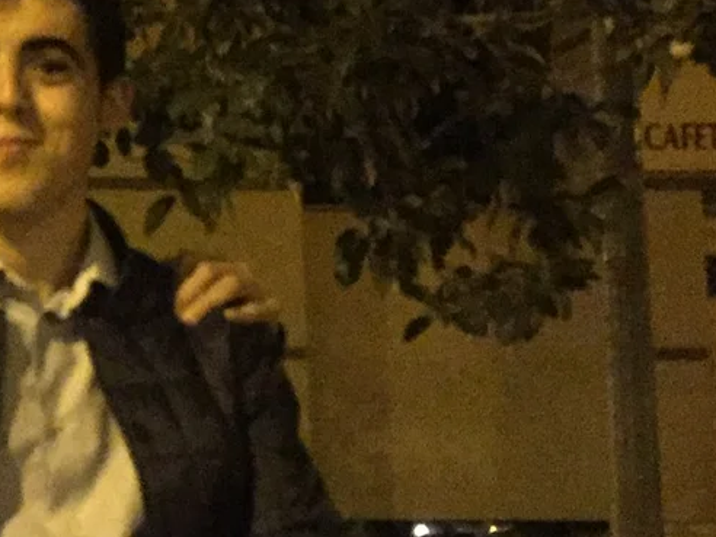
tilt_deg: +7.1
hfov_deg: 17.0
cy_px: 300
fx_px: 2193
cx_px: -311
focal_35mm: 106
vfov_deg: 14.0
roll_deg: -0.7
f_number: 2.2
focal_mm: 4.15
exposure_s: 1/17
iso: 1000
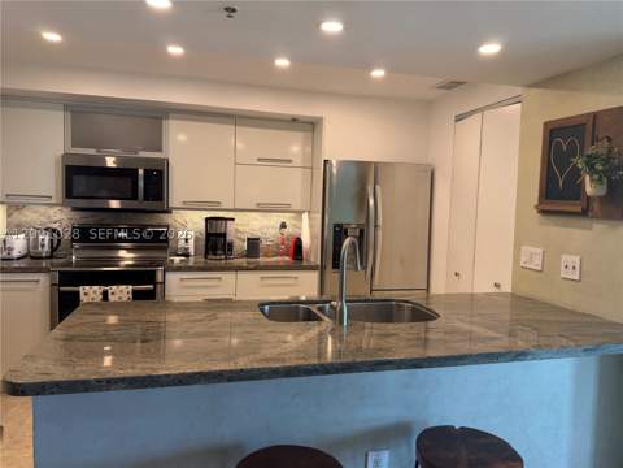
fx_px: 432
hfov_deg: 71.6
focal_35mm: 24
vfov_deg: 56.8
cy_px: 234
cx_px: 312
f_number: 1.78
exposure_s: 1/120
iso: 125
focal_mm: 6.76
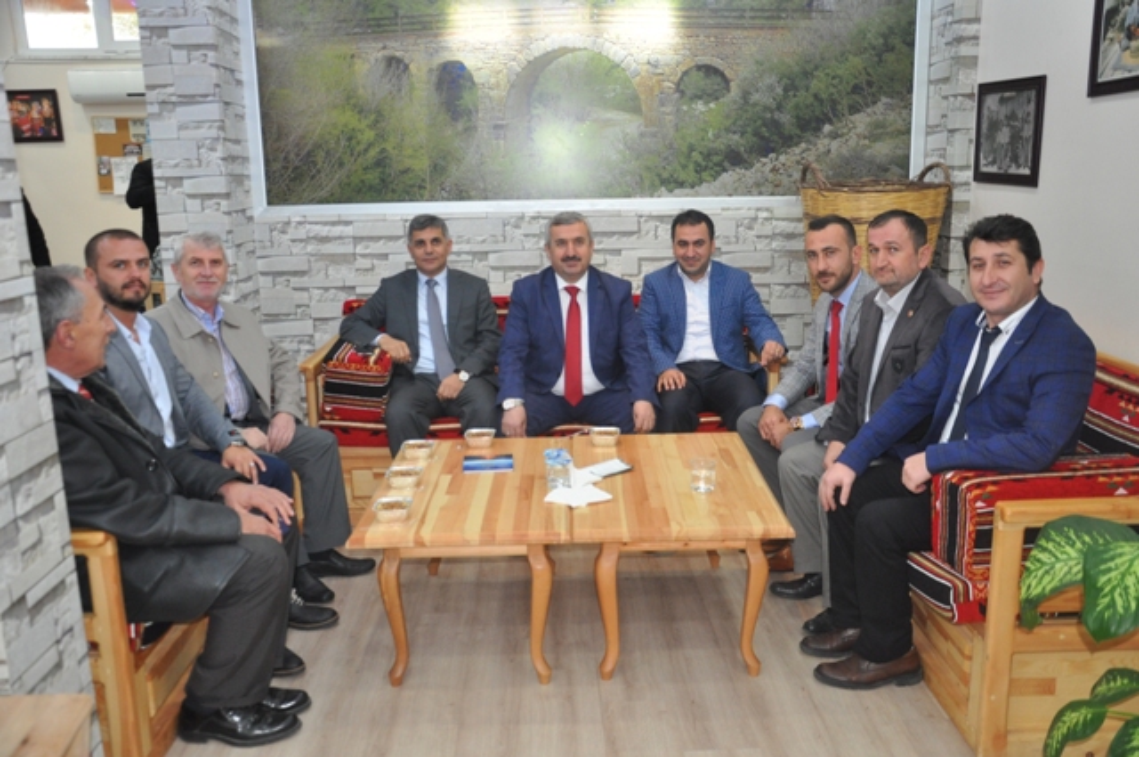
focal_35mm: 33
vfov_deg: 39.9
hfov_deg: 57.3
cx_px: 570
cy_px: 378
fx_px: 1043
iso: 800
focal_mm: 22
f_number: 3.8
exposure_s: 1/60
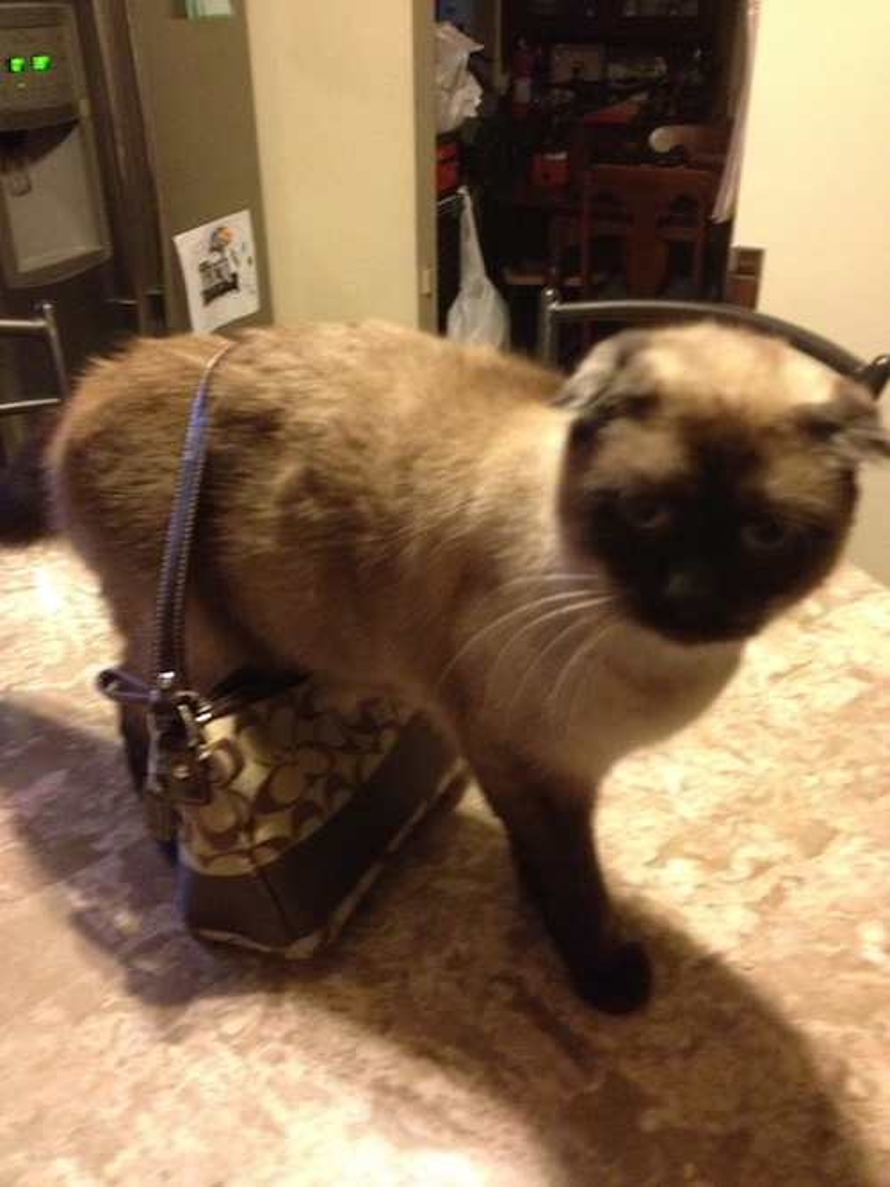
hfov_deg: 40.7
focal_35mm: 35
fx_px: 1200
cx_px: 445
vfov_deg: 52.6
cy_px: 594
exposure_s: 1/15
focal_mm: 4.28
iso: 640
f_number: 2.4
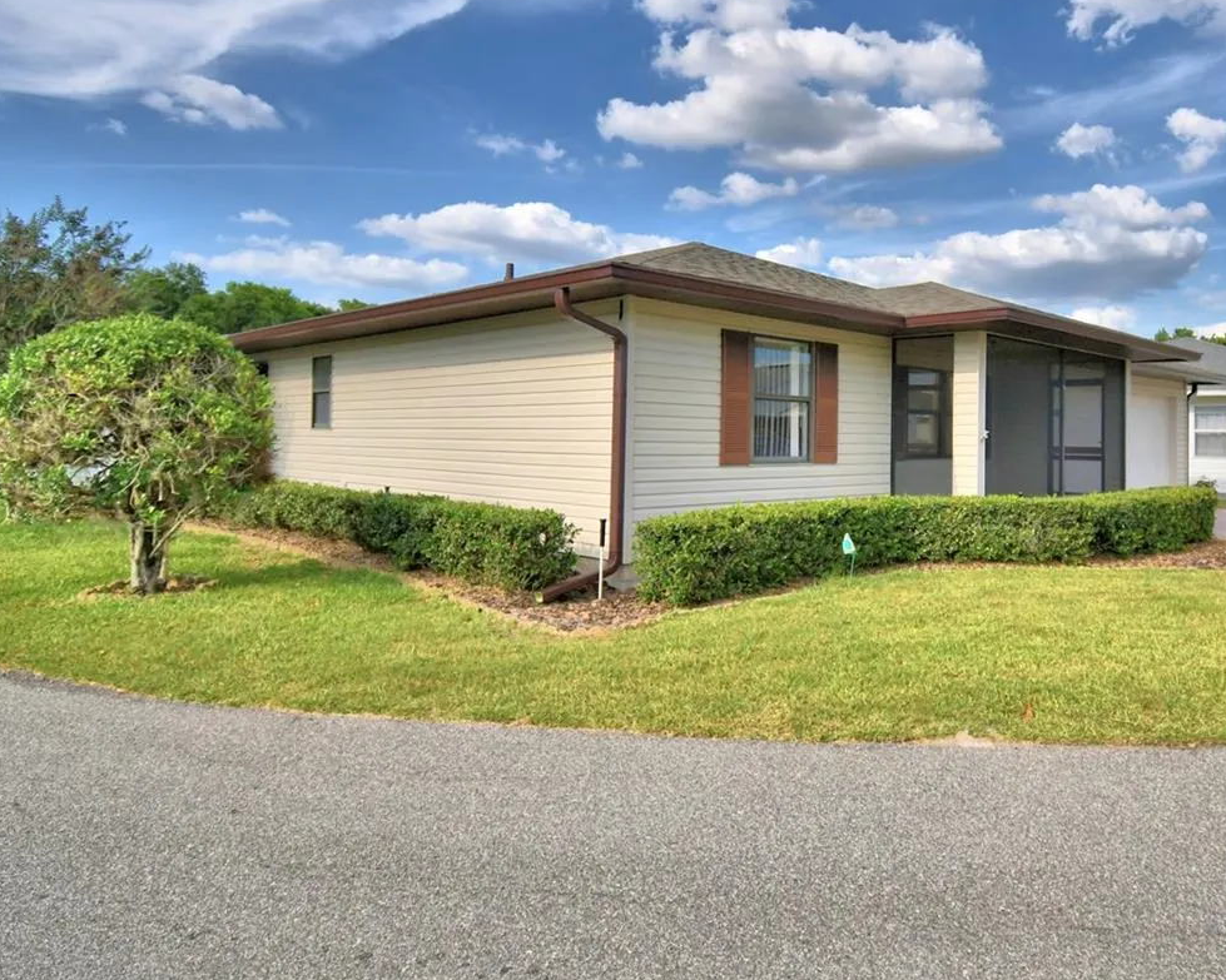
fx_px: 834
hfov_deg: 70.5
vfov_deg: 60.6
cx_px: 816
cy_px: 419
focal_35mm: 23
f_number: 4.5
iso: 100
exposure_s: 1/1250
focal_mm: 10
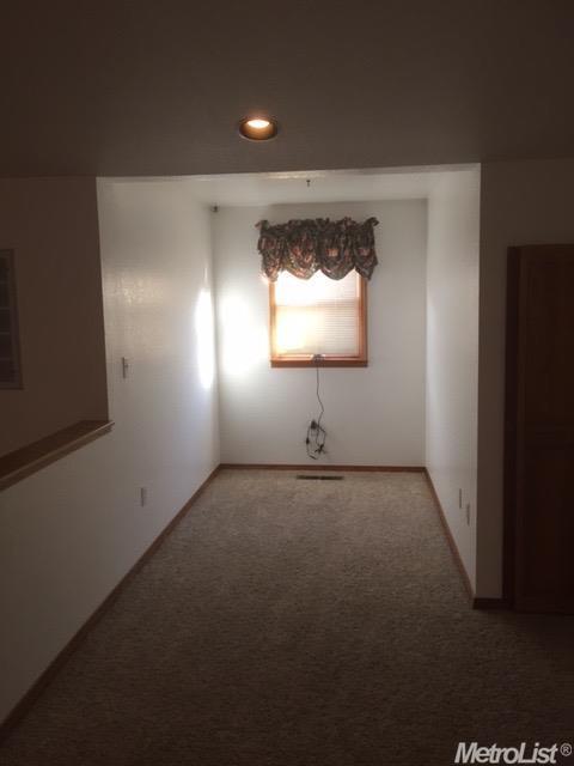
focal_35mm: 29
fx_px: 641
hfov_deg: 48.2
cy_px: 383
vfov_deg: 61.7
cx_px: 287
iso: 80
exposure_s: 1/30
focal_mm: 4.15
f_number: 2.2
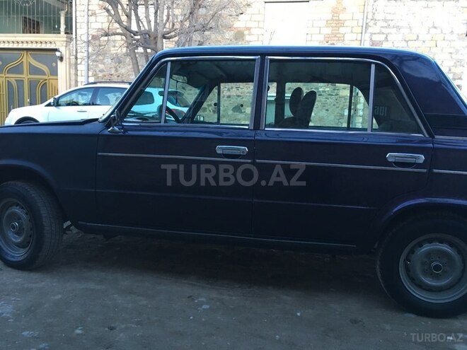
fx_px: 391
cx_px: 234
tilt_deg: -8.3
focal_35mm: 29
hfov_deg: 61.7
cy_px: 175
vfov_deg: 48.2
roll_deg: -1.5
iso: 100
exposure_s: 1/33
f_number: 2.2
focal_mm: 4.15
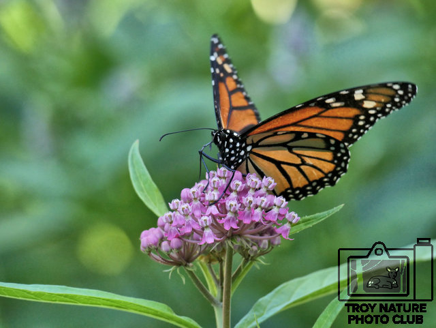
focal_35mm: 600
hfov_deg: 3.3
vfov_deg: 2.5
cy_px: 164
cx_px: 218
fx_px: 7563
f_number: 9
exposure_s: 1/400
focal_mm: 300
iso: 1600
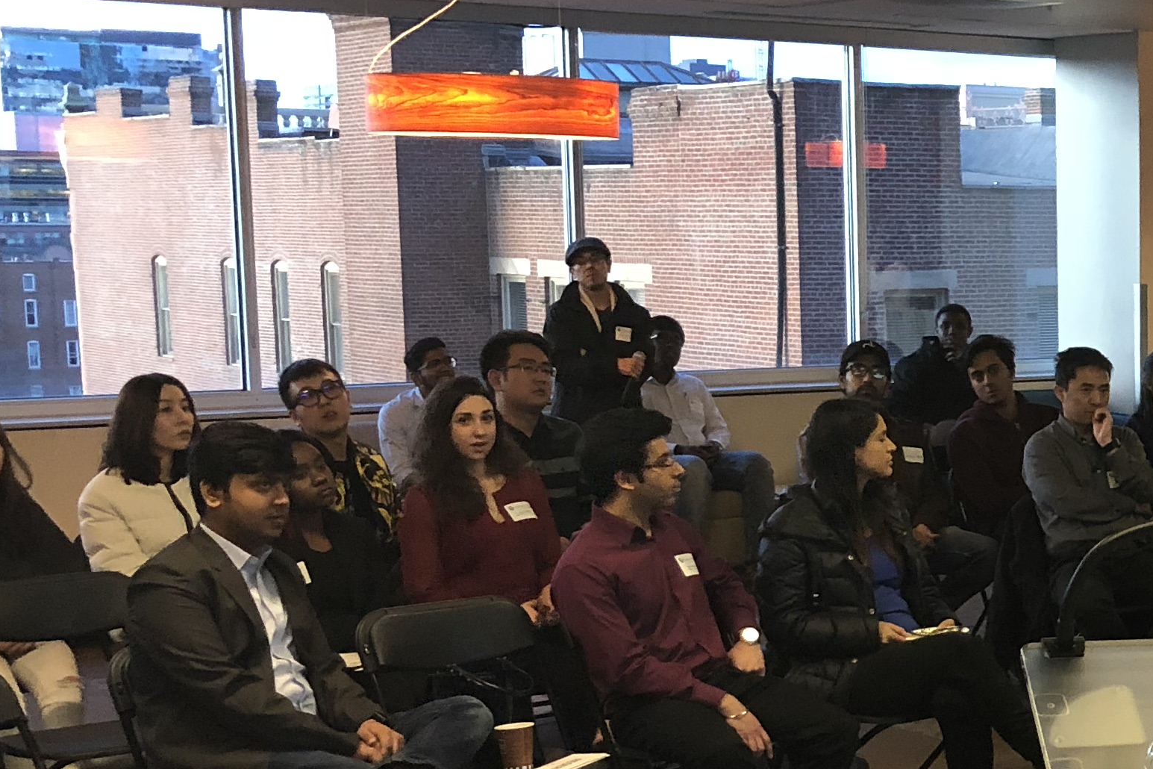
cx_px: 1300
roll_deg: +0.2
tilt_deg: -9.0
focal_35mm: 76
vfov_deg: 17.8
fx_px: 2434
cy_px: 578
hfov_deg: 24.7
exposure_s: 1/15
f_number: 1.8
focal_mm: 3.99
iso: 100
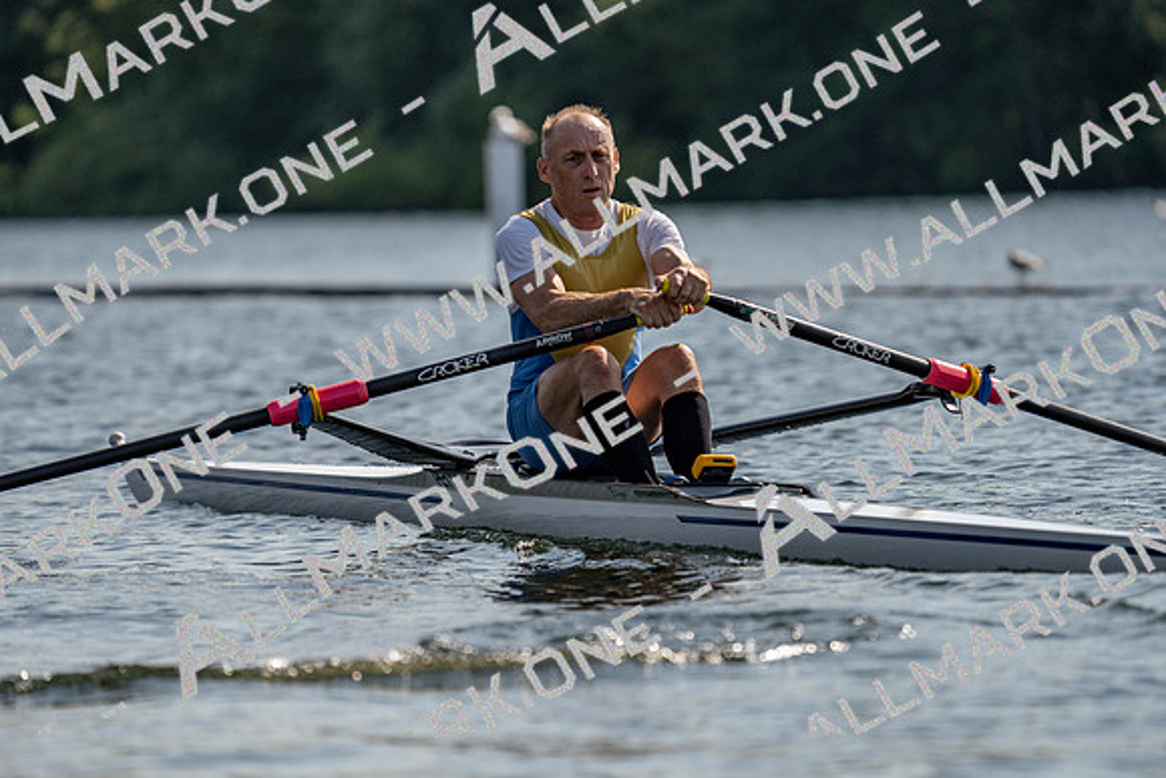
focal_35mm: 382
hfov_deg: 5.4
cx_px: 583
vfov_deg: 3.6
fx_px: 12375
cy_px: 389
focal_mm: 382
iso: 125
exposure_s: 1/1600
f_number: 6.3
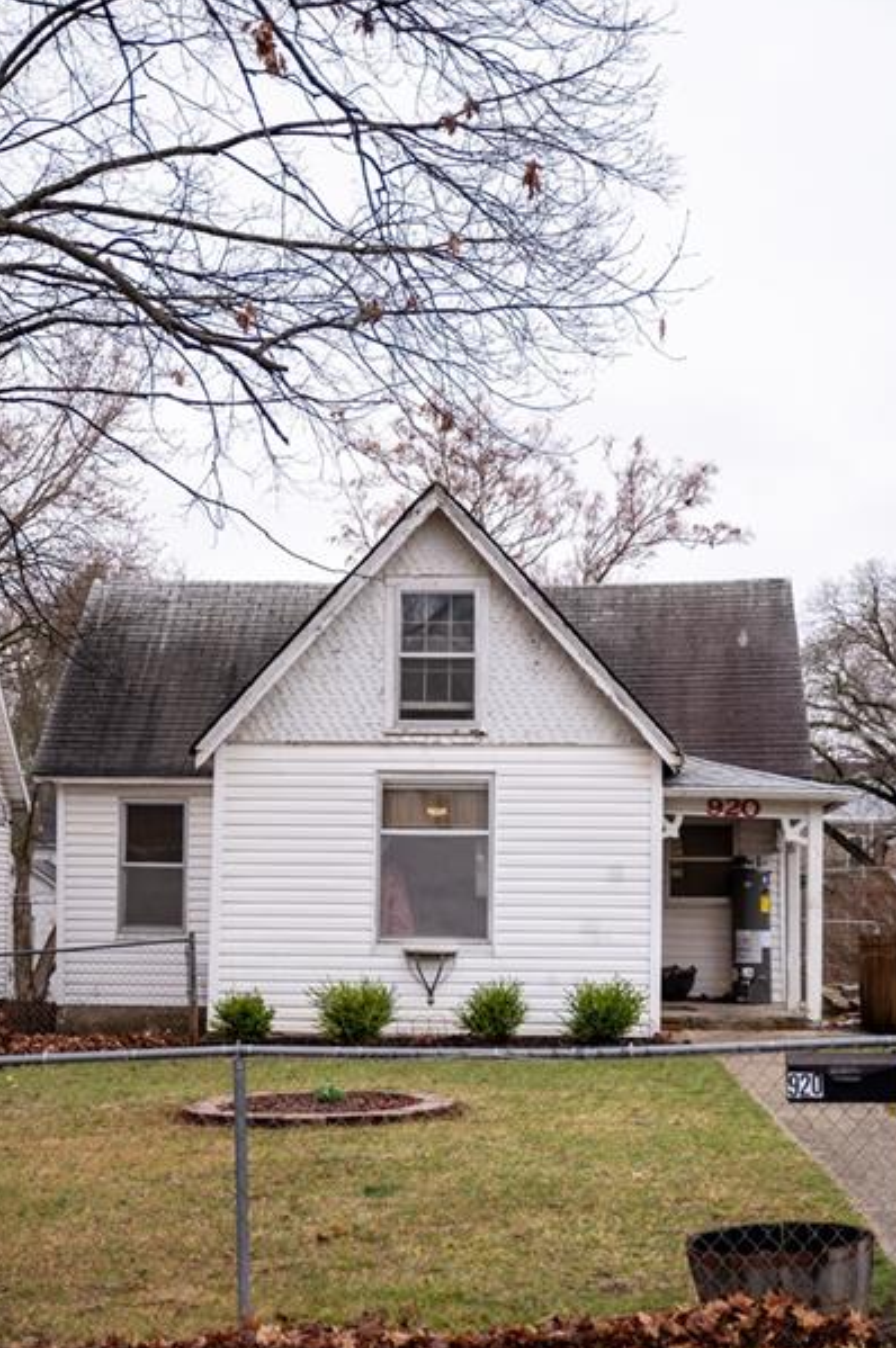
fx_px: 2208
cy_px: 765
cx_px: 415
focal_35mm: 59
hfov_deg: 22.9
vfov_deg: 33.9
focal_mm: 46
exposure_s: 1/500
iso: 100
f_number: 2.8
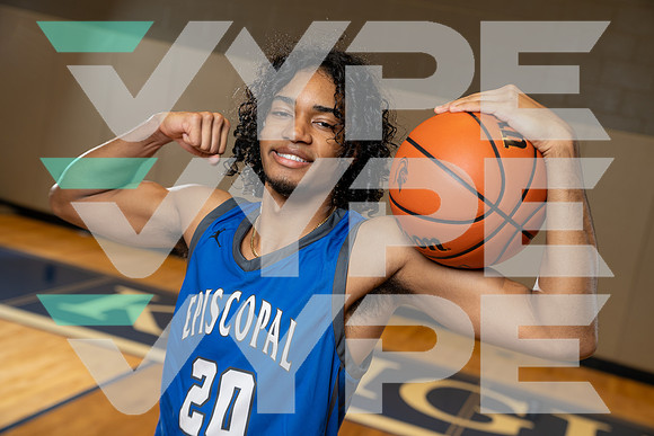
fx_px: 981
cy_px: 218
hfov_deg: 36.9
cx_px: 327
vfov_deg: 25.1
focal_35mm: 54
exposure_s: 1/125
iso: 400
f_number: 4
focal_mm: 54
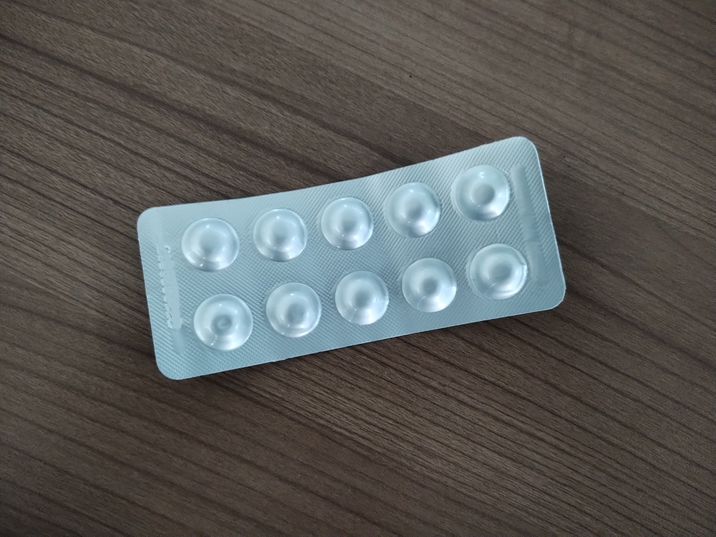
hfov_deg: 67.3
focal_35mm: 26
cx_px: 358
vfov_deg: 53.1
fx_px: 538
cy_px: 268
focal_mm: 4.25
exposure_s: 1/25
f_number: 1.8
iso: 1227
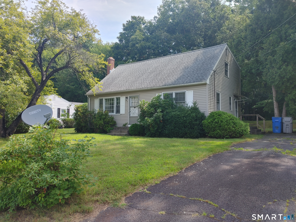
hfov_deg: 67.3
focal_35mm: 26
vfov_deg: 53.1
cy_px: 111
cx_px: 148
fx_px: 222
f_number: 1.8
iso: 50
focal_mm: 5.58
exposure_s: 1/510
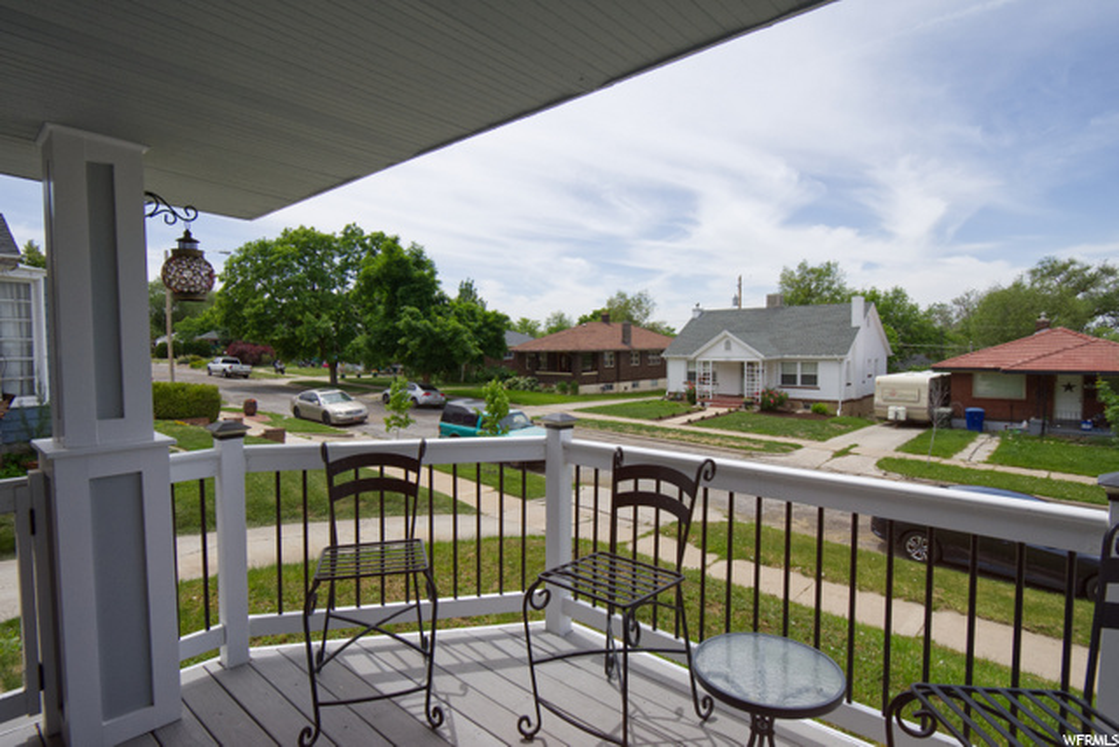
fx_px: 606
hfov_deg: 85.4
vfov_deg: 63.2
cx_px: 560
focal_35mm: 20
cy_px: 374
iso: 400
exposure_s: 1/4000
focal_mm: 13
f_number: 7.1
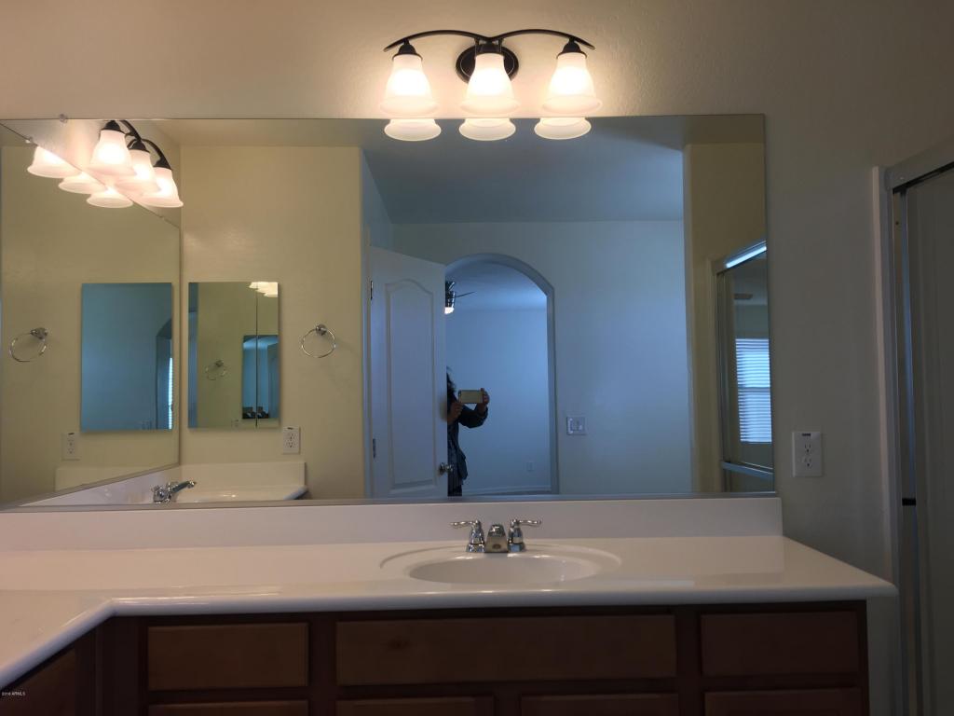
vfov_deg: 48.2
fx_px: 799
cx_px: 477
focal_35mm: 29
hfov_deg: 61.7
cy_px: 358
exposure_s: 1/120
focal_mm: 4.15
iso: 40
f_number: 2.2
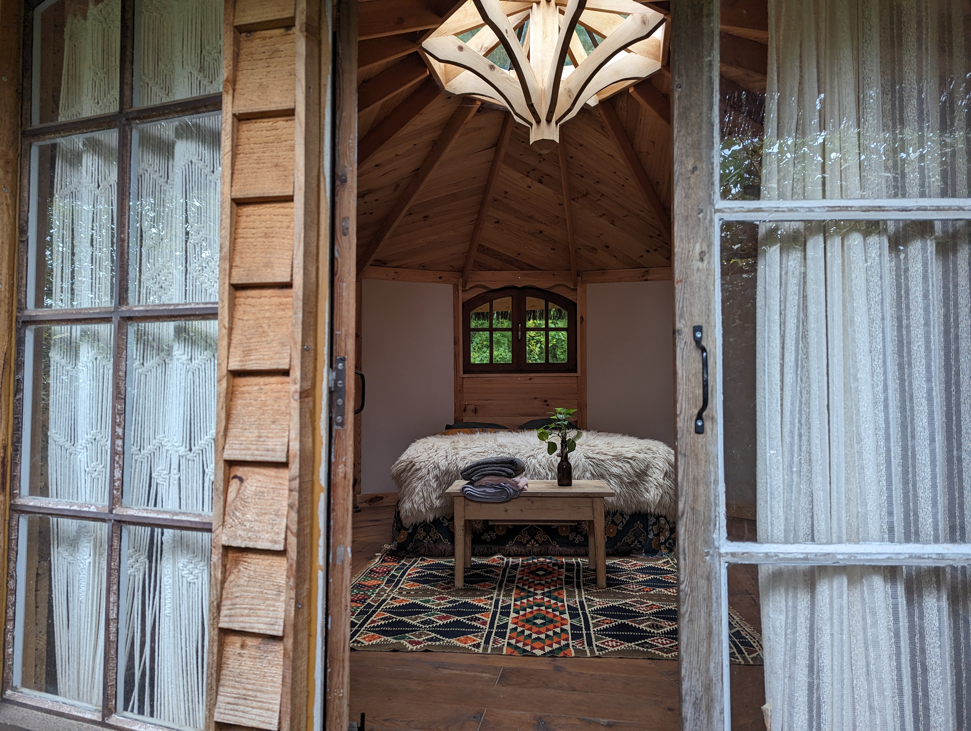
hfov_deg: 71.5
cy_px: 366
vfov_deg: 56.9
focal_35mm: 24
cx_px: 486
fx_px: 674
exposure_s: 1/77.6
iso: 68
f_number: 1.85
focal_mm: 6.81
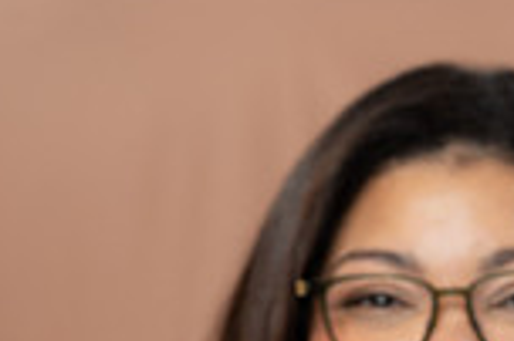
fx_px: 3936
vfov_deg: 4.9
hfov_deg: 7.4
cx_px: 470
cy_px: 736
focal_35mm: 276
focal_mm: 93
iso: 320
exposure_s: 1/160
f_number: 4
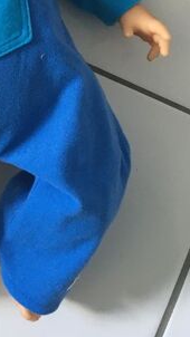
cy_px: -19
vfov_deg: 28.9
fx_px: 600
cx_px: -59
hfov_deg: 16.9
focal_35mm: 67
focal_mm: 4.15
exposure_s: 1/33
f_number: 2.2
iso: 100
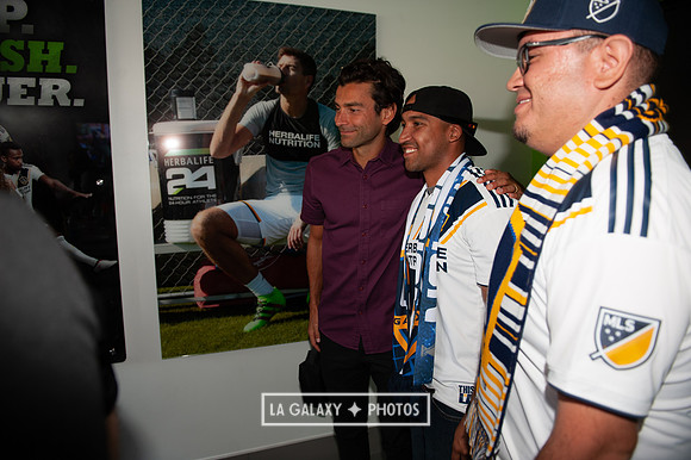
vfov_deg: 53.1
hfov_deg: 73.8
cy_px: 230
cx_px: 346
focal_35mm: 24
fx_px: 460
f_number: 3.5
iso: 200
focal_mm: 24
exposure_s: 1/60
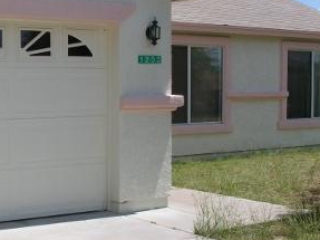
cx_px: 68
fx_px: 721
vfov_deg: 18.9
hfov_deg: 24.7
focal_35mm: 78
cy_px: 126
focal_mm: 8.9
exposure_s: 1/280
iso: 50
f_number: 6.3
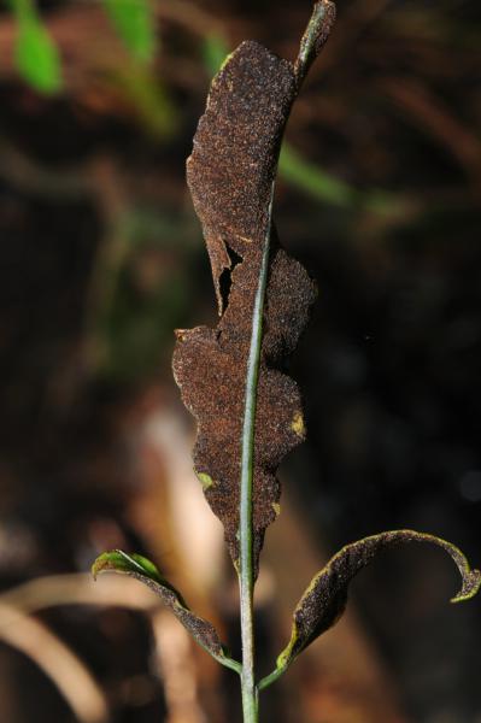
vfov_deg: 22.6
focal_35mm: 90
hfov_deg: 15.2
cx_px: 240
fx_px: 1807
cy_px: 362
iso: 250
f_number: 11
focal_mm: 60
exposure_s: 1/60
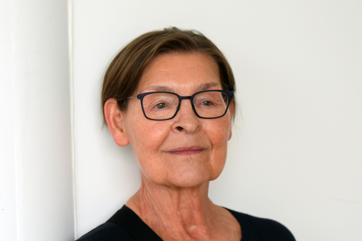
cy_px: 120
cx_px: 181
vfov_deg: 10.8
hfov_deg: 16.1
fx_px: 1282
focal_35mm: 128
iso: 800
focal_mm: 85
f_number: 3.2
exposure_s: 1/800
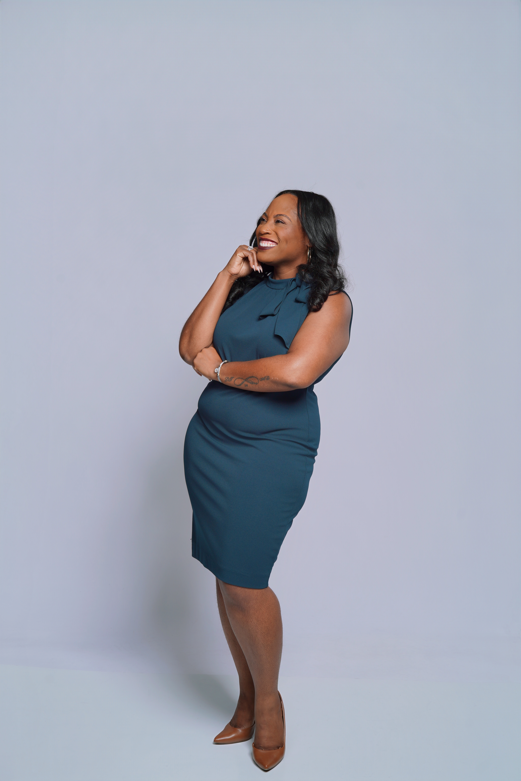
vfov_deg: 39.6
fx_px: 1085
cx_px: 260
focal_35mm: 50
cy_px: 390
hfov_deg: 27.0
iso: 125
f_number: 6.3
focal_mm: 50
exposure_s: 1/160
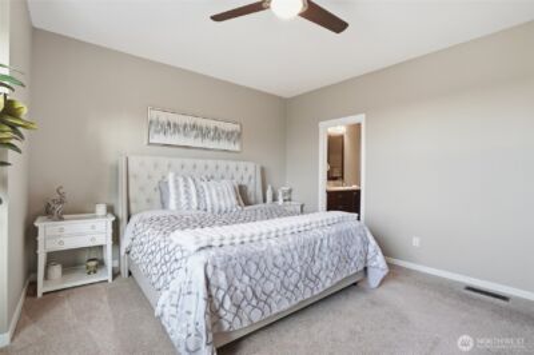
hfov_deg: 96.8
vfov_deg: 73.6
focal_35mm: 16
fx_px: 237
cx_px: 267
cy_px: 178
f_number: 9
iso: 320
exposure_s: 1/50
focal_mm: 16
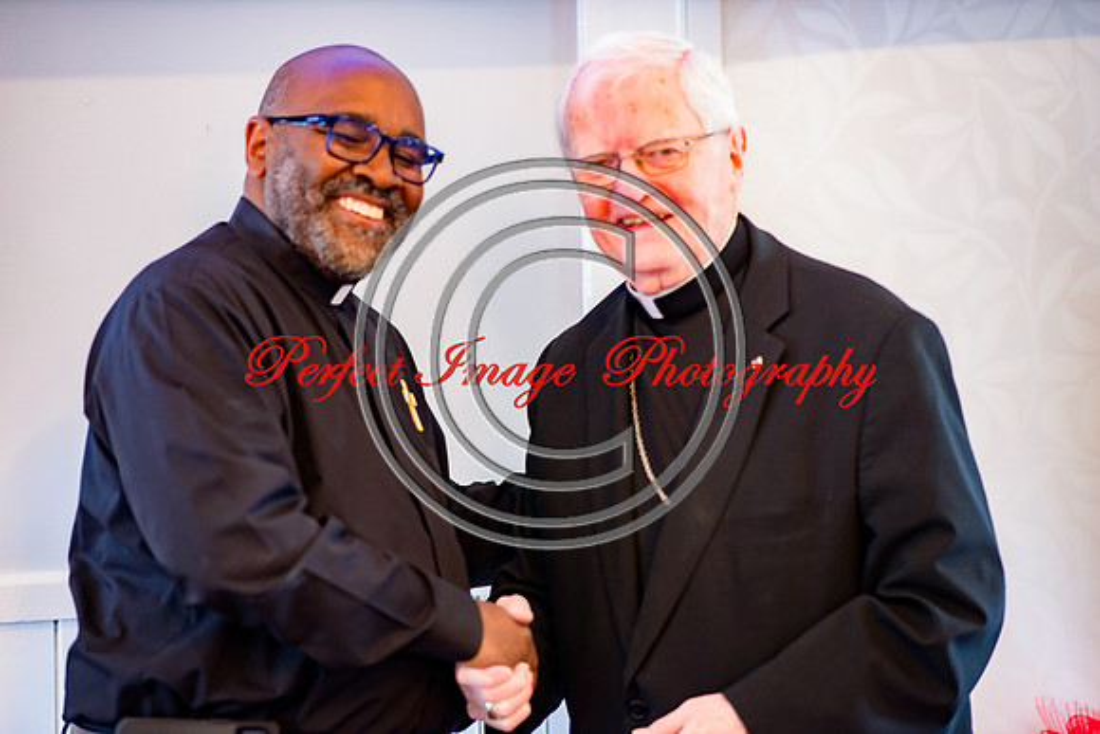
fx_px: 3209
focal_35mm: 105
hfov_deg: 19.5
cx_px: 550
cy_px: 367
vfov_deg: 13.0
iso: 640
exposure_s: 1/80
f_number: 2.2
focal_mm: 105
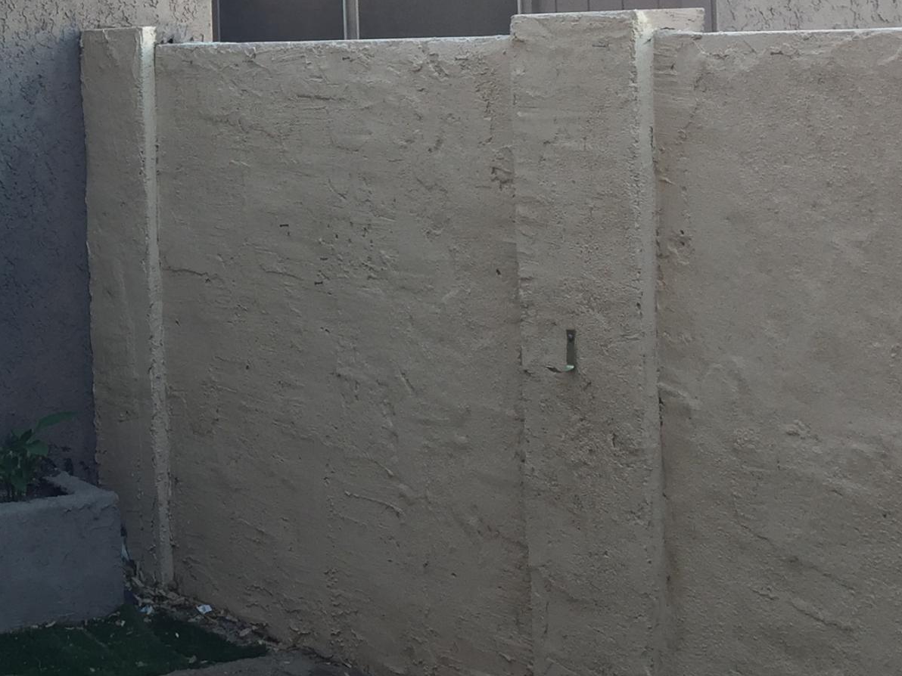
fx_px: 1902
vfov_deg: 19.9
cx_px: -89
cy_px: 100
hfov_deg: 24.8
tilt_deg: -0.5
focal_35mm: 73
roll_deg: +1.6
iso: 32
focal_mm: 4.15
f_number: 2.2
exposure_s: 1/120
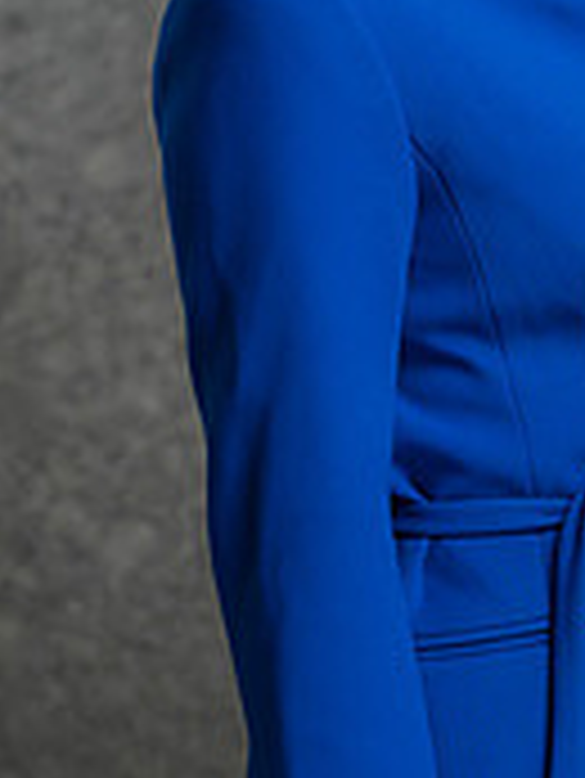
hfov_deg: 7.0
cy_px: 139
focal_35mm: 212
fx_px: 4771
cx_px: 598
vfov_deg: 9.3
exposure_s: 1/200
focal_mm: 85
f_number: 5
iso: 125
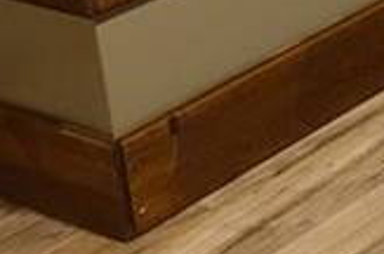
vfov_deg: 8.4
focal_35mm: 151
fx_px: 1608
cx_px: 940
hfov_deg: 11.2
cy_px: -339
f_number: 2.8
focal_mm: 8.8
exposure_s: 1/30
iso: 1000
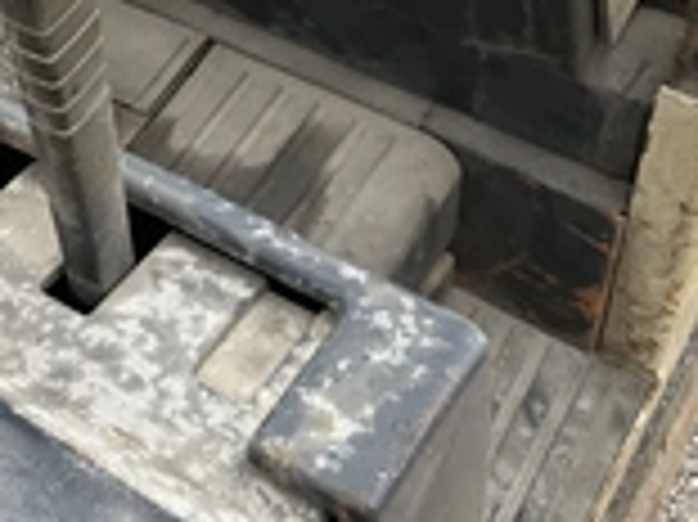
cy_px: 45
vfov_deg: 19.2
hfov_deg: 25.3
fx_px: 1511
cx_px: 77
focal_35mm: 75
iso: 64
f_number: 1.8
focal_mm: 3
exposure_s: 1/64
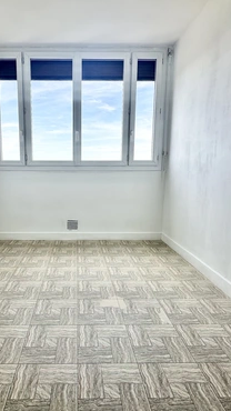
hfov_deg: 50.6
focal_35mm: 22
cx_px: 78
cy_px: 209
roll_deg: +0.0
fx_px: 240
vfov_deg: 81.2
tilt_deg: -8.3
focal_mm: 2.22
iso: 40
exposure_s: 1/367
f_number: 2.2
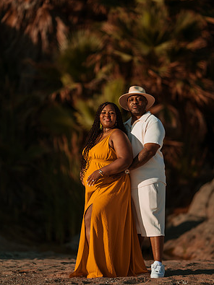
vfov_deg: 13.3
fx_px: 1221
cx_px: 106
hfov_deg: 10.0
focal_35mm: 148
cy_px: 136
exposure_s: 1/4000
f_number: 1.8
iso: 100
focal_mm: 135
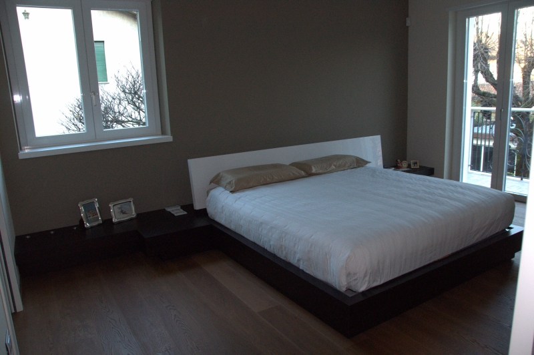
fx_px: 400
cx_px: 267
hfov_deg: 67.4
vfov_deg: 47.9
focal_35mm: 27
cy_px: 178
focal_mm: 18
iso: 3200
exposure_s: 1/100
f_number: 5.6
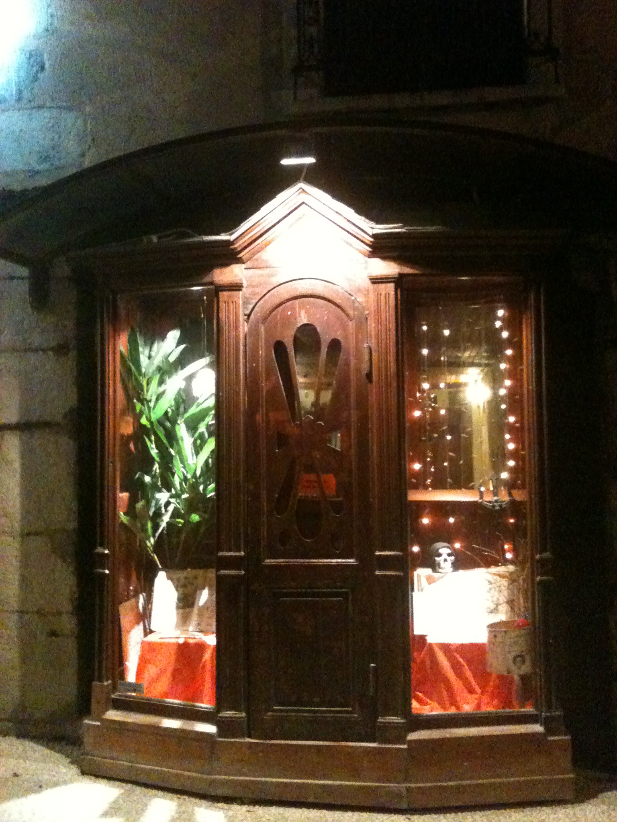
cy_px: 411
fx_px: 832
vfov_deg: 52.6
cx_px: 308
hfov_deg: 40.7
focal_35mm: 35
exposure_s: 1/10
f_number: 2.8
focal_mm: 3.85
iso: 1000
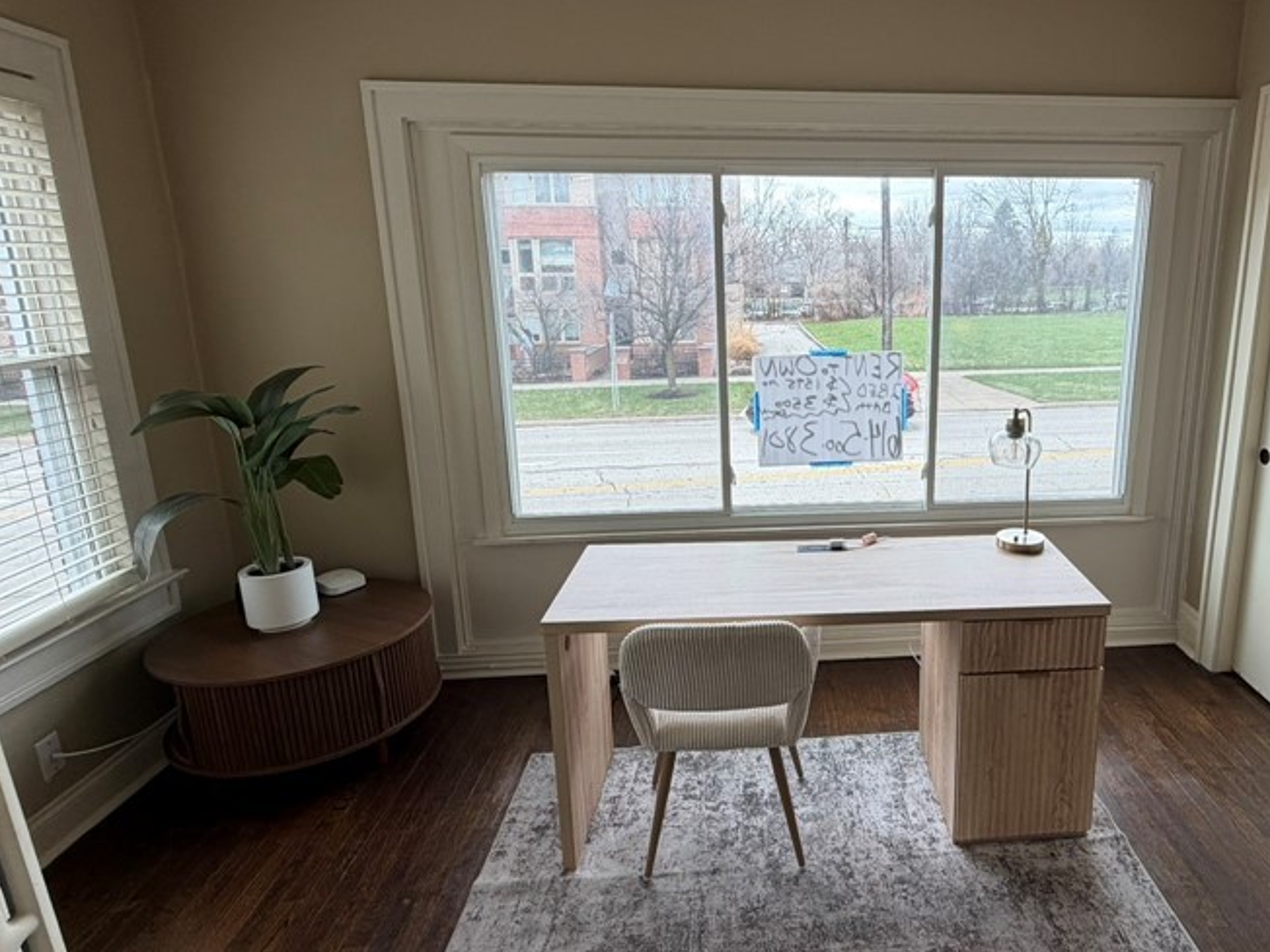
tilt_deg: -13.6
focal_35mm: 22
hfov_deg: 74.2
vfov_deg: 61.1
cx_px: 840
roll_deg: -0.4
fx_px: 807
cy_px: 454
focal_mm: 2.22
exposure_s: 1/121
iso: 80
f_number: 2.2
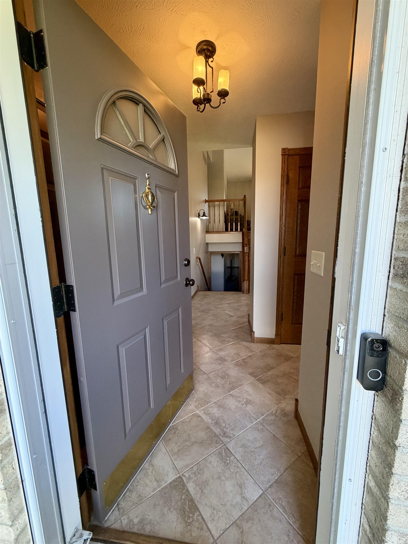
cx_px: 204
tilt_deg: -8.8
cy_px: 272
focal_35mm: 14
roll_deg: +1.4
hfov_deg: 85.7
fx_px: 220
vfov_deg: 102.1
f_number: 2.2
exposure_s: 1/120
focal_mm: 2.22
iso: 320
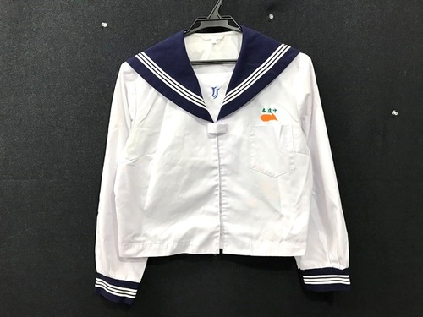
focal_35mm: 28
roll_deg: -0.1
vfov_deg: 49.7
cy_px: 158
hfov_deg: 63.4
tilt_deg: -3.7
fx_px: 342
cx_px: 212
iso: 32
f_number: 1.8
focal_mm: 3.99
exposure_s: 1/33
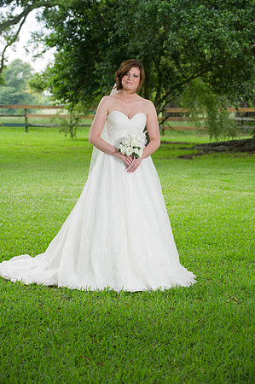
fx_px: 1118
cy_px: 192
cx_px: 128
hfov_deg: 13.0
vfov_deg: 19.5
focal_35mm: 105
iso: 500
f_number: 5.6
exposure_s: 1/200
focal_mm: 105
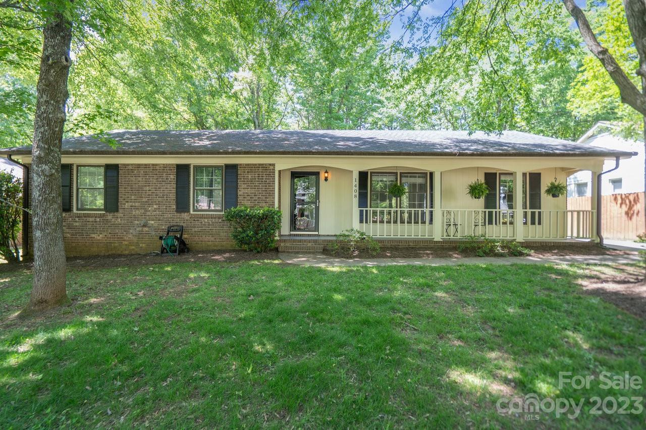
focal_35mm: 16
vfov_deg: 73.7
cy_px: 215
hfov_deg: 96.7
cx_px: 323
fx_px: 287
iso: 200
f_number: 4
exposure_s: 1/60
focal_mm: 16
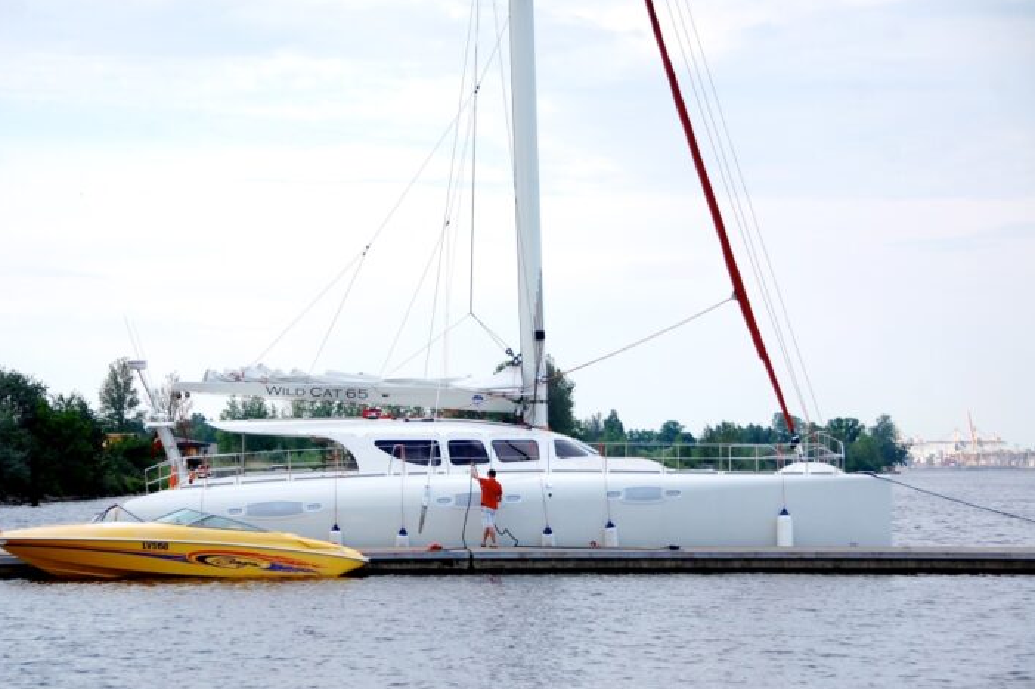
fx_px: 3305
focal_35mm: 115
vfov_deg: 11.9
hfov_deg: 17.8
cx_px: 481
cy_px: 347
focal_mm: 70
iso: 200
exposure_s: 1/500
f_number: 5.6
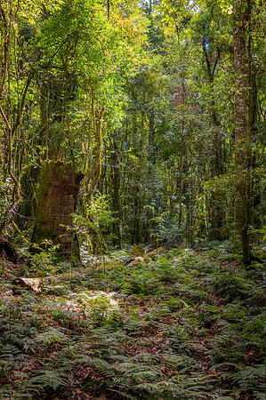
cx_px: 133
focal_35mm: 43
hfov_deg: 31.1
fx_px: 478
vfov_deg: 45.5
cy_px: 200
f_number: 5.6
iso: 800
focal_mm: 29
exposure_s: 1/100
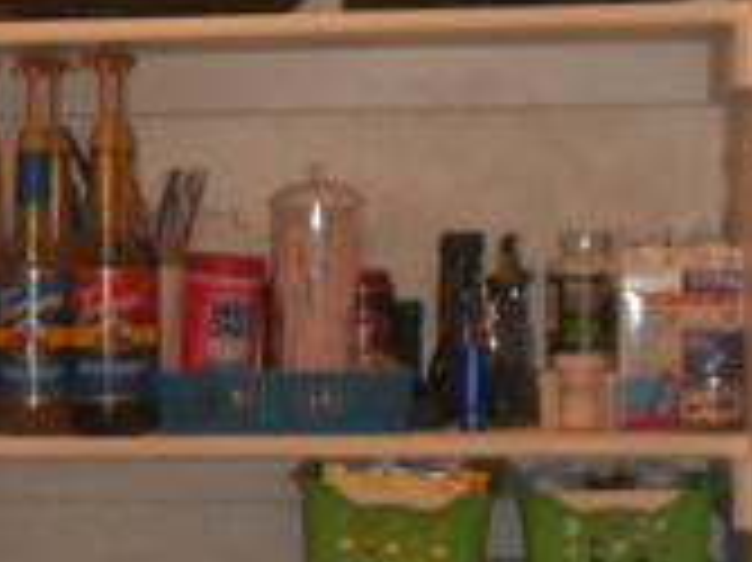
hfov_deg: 12.7
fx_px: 3083
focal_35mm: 142
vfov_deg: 10.3
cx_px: -590
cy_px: 571
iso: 200
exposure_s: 1/30
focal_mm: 6.7
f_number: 3.9
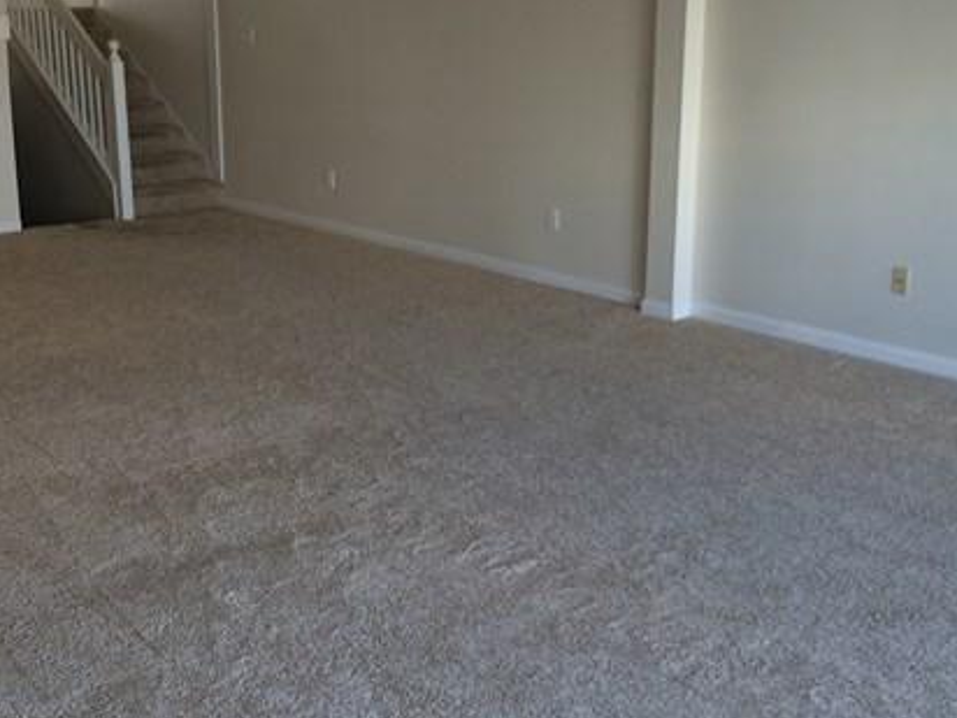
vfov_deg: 32.1
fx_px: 1244
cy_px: 290
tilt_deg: -14.7
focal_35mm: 45
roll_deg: -0.3
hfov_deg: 42.0
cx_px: 406
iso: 32
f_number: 2.2
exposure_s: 1/40
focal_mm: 4.15
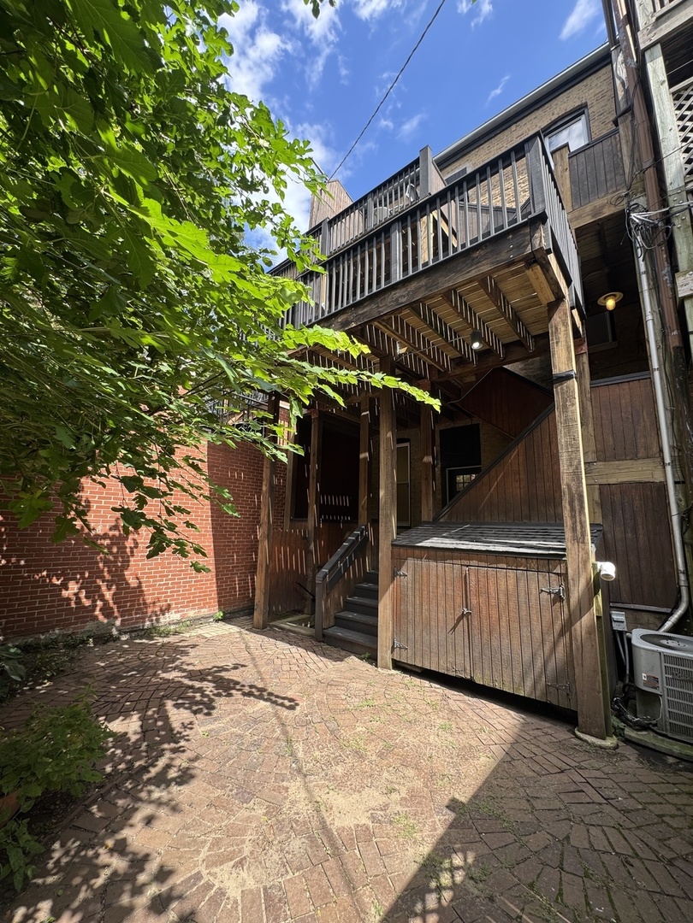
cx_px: 346
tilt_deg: +10.7
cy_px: 462
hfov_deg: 85.7
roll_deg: -1.9
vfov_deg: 102.1
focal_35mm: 14
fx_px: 374
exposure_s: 1/233
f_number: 2.2
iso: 40
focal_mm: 2.22
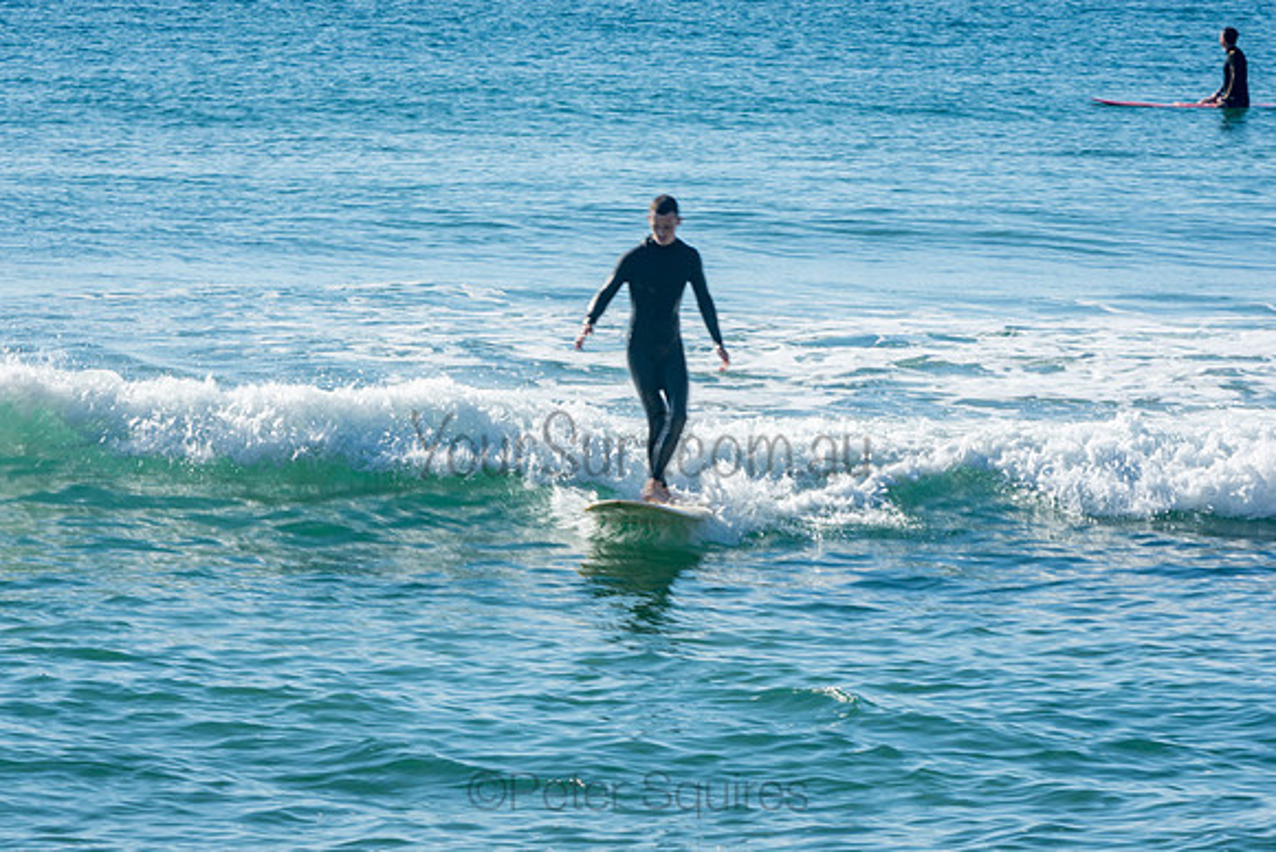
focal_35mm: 360
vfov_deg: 3.8
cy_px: 426
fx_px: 12762
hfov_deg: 5.7
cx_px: 638
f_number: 20
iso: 100
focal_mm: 240
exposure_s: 1/50
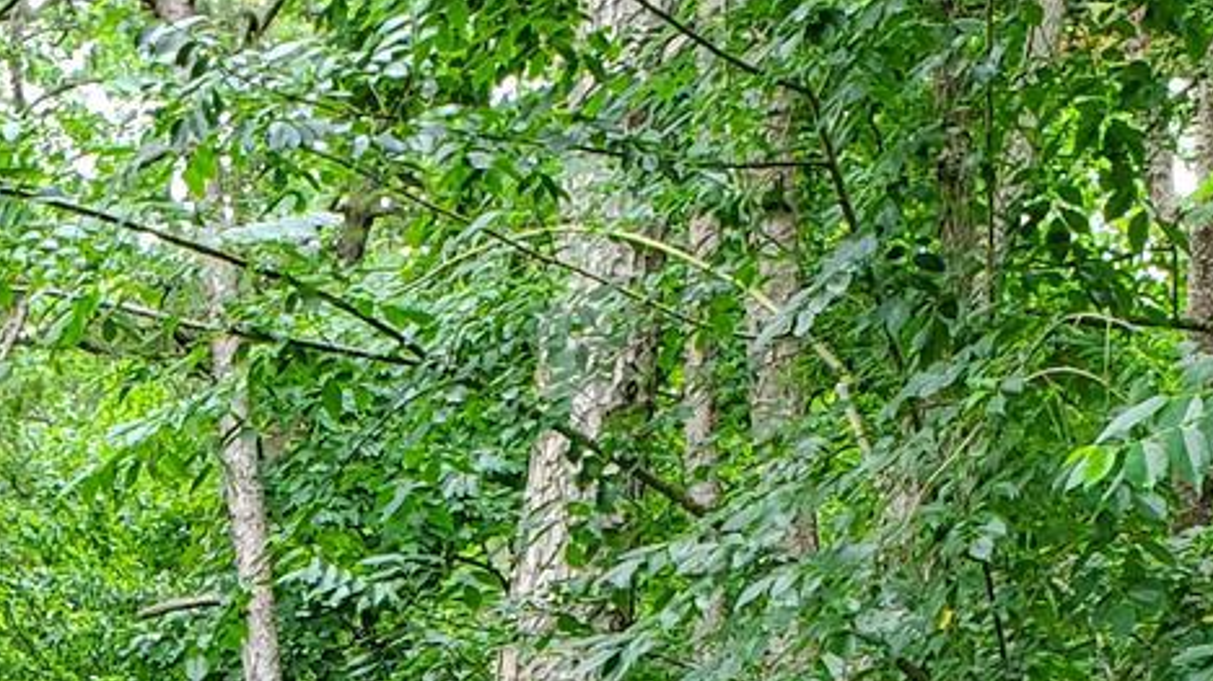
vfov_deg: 8.6
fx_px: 3987
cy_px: 1807
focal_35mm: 124
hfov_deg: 16.9
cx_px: -10
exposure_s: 1/120
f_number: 2.4
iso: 100
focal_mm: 4.3
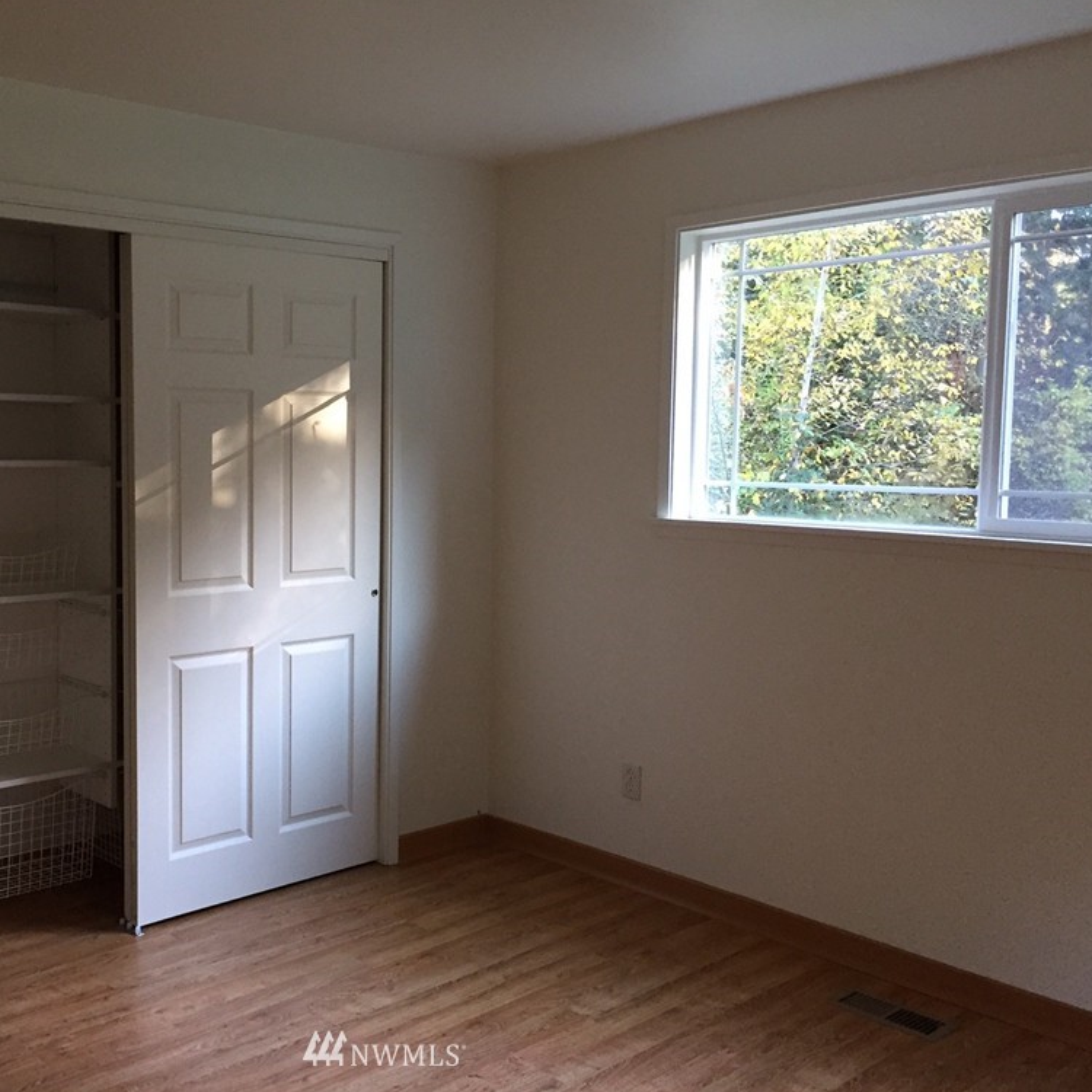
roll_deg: -1.4
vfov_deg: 47.2
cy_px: 545
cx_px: 384
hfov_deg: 46.6
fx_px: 1249
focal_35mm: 35
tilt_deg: -5.1
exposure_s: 1/30
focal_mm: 4.15
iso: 125
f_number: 2.2
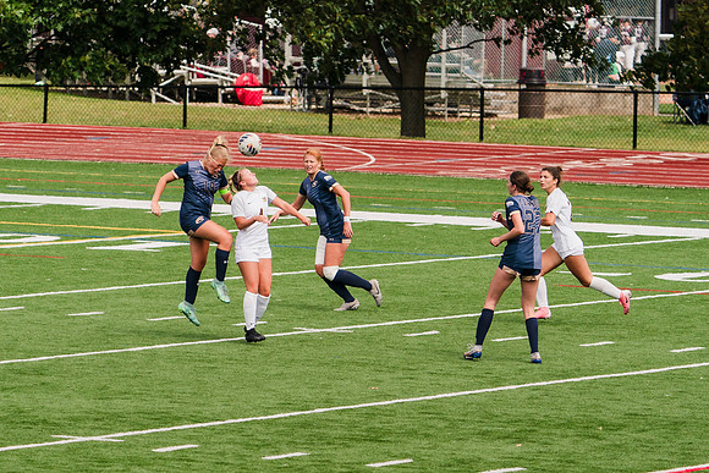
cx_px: 305
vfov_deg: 4.1
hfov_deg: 6.1
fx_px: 6641
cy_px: 244
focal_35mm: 337
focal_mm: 200
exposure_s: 1/1600
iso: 500
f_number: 5.6
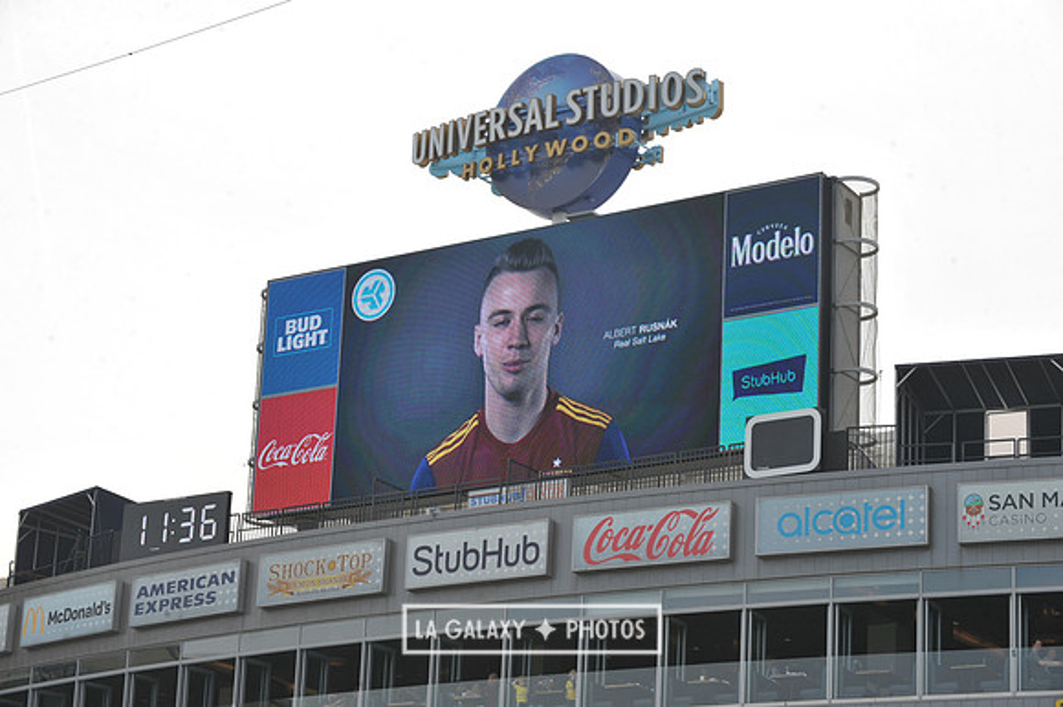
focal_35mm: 98
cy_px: 354
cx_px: 532
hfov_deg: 20.8
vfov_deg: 13.9
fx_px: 2892
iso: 250
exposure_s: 1/400
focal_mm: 98
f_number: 10
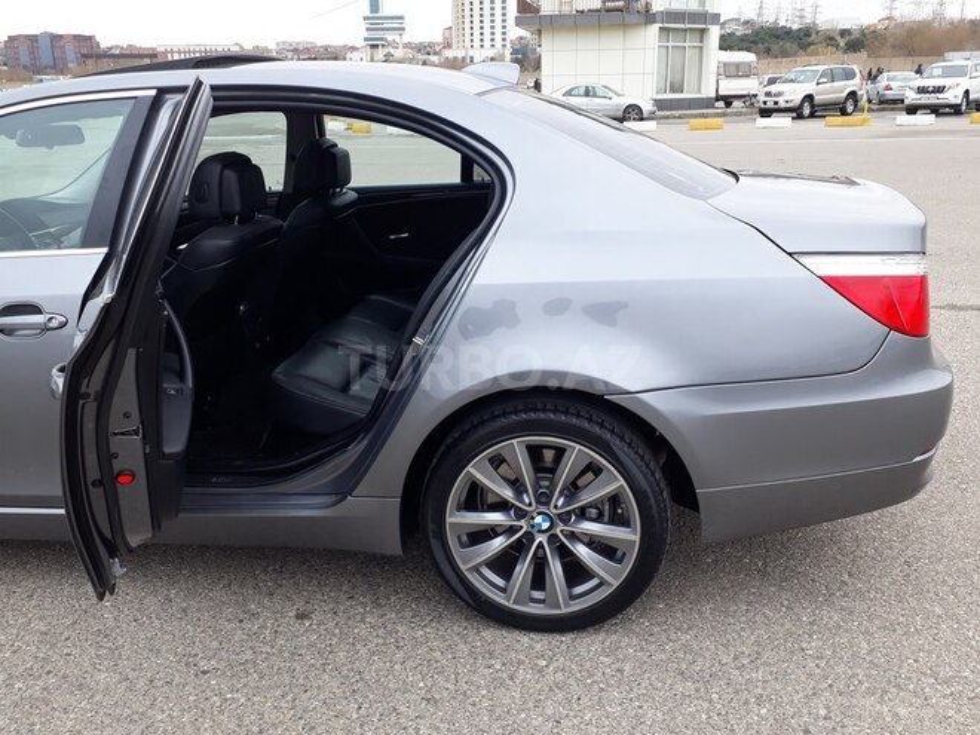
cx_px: 490
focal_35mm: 27
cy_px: 368
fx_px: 764
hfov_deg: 65.3
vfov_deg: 51.4
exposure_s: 1/185
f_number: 1.9
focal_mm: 3.6
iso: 40
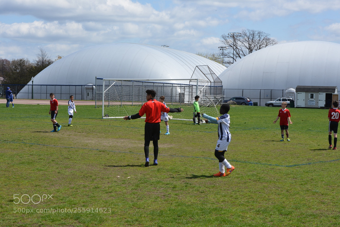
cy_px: 114
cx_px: 170
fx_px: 661
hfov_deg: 28.8
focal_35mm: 70
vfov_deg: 19.5
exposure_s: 1/125
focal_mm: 70
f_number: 22
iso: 360
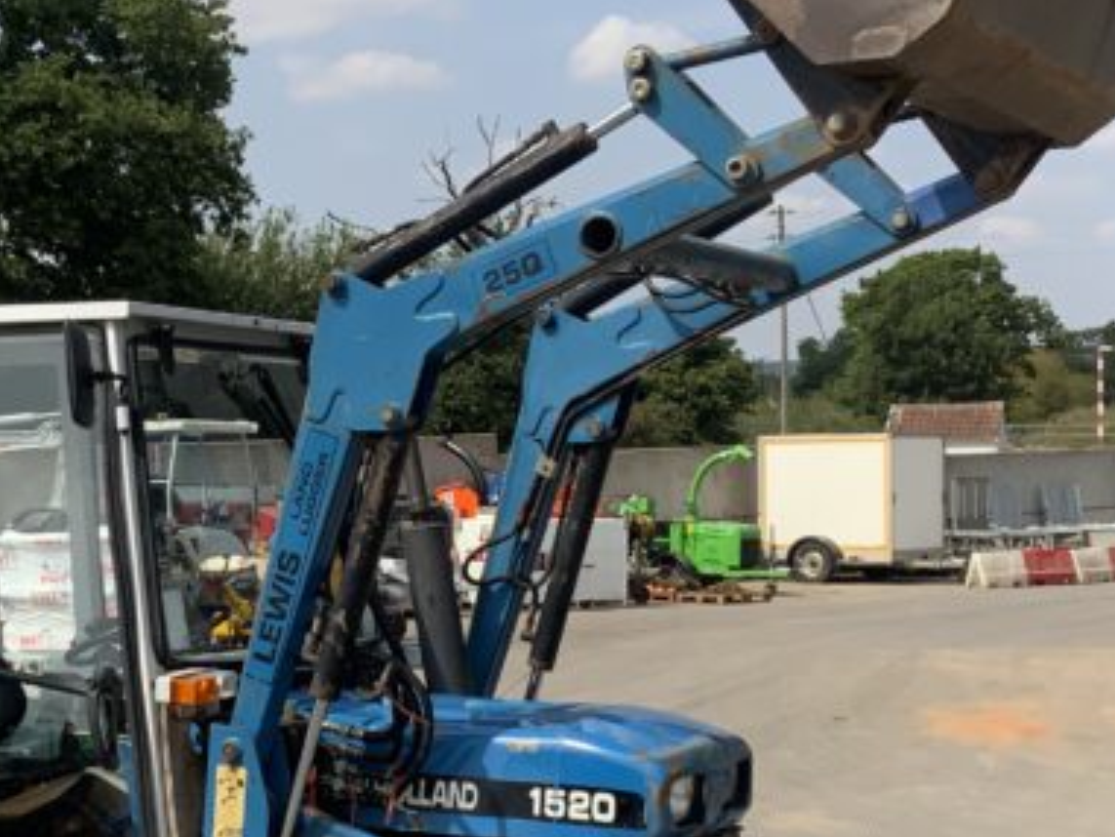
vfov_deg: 18.9
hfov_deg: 24.9
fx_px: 2513
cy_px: 536
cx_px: 413
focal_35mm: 78
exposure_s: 1/1984
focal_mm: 3
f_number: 1.8
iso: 16
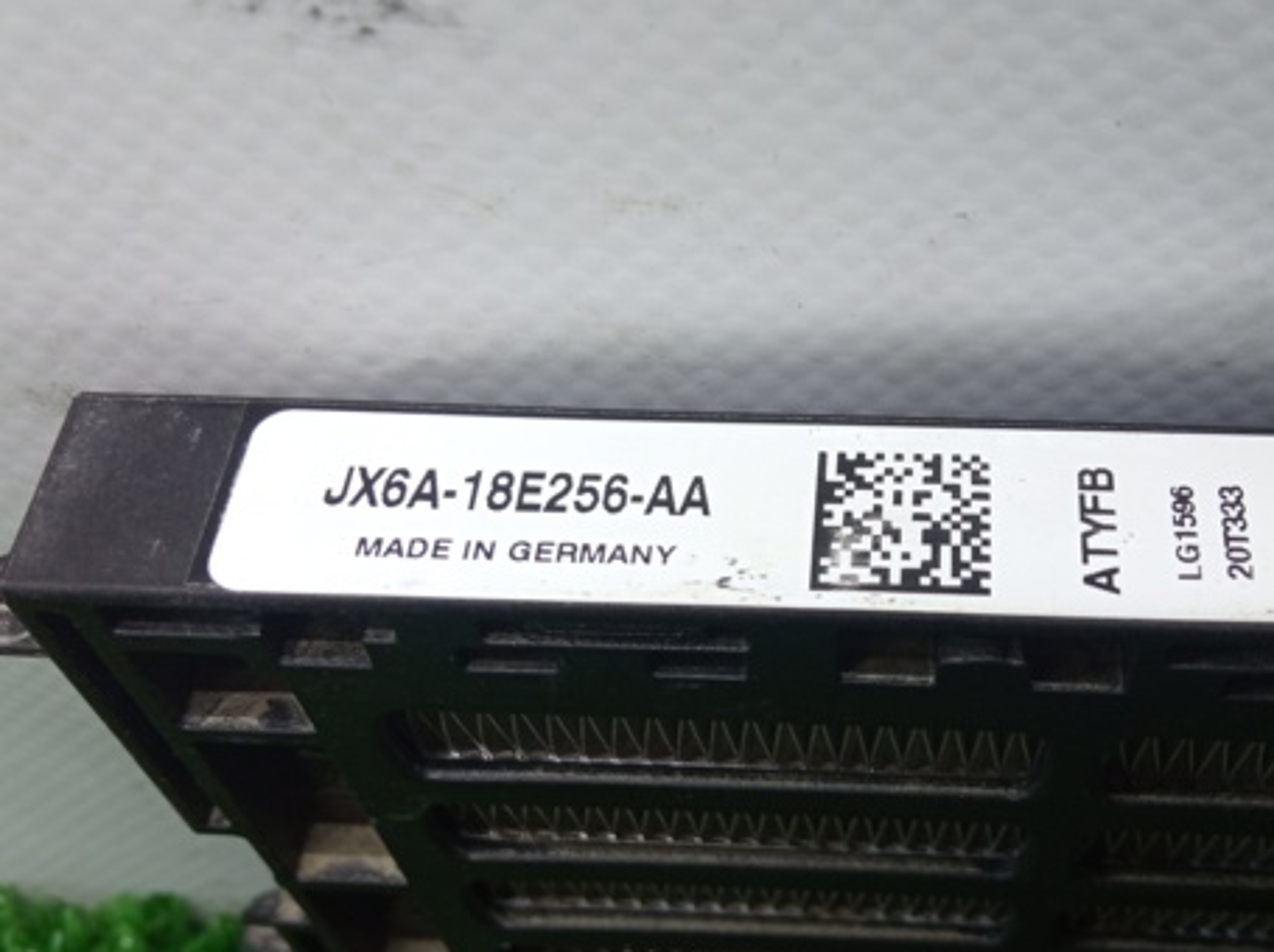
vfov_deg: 37.3
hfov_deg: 48.2
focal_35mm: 38
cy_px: 623
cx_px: 851
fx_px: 1397
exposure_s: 1/33.3
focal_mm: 3.79
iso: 175
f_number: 2.2
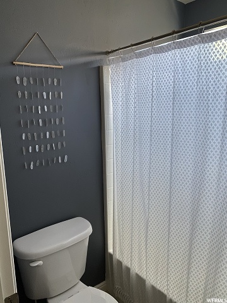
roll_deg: +0.6
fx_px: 227
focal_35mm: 26
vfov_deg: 67.3
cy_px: 152
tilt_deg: -11.1
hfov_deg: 53.1
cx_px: 114
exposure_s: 1/60
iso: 400
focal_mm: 4.25
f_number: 1.8
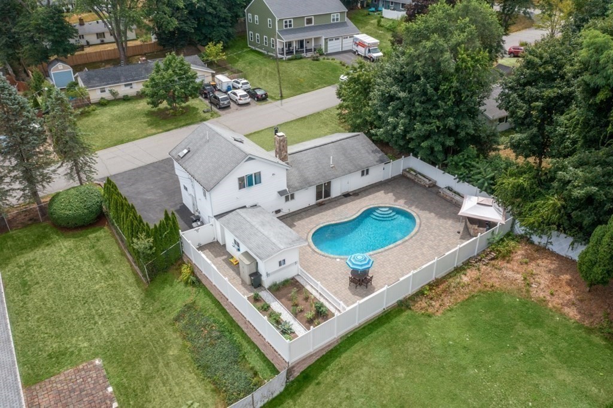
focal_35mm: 28
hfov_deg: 65.5
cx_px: 306
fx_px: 477
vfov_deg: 46.4
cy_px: 204
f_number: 8
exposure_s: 1/60
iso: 200
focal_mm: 10.26
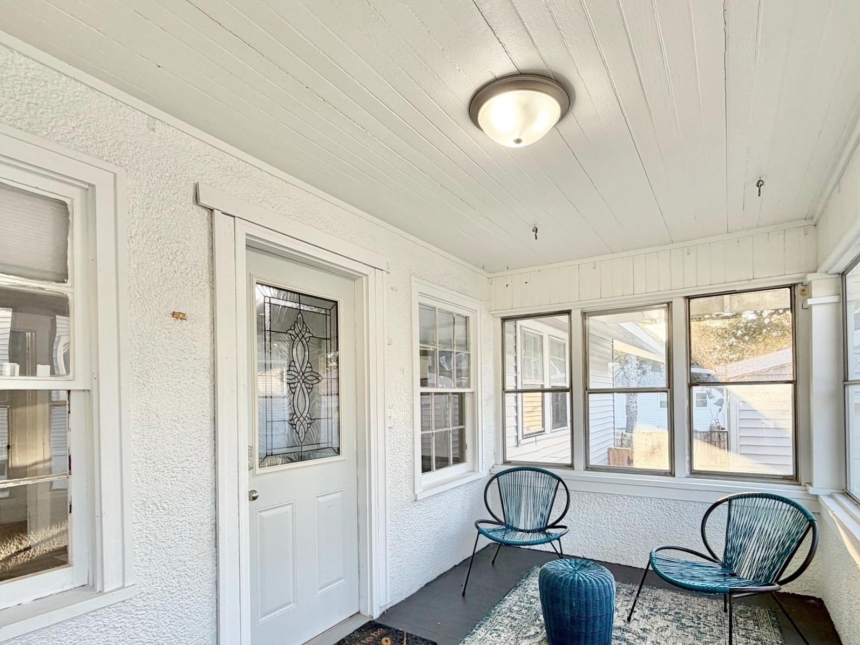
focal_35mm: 18
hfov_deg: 87.7
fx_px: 447
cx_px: 450
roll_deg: +0.0
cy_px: 397
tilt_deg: +0.8
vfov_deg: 70.6
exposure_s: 1/121
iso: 64
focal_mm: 2.22
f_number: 2.2
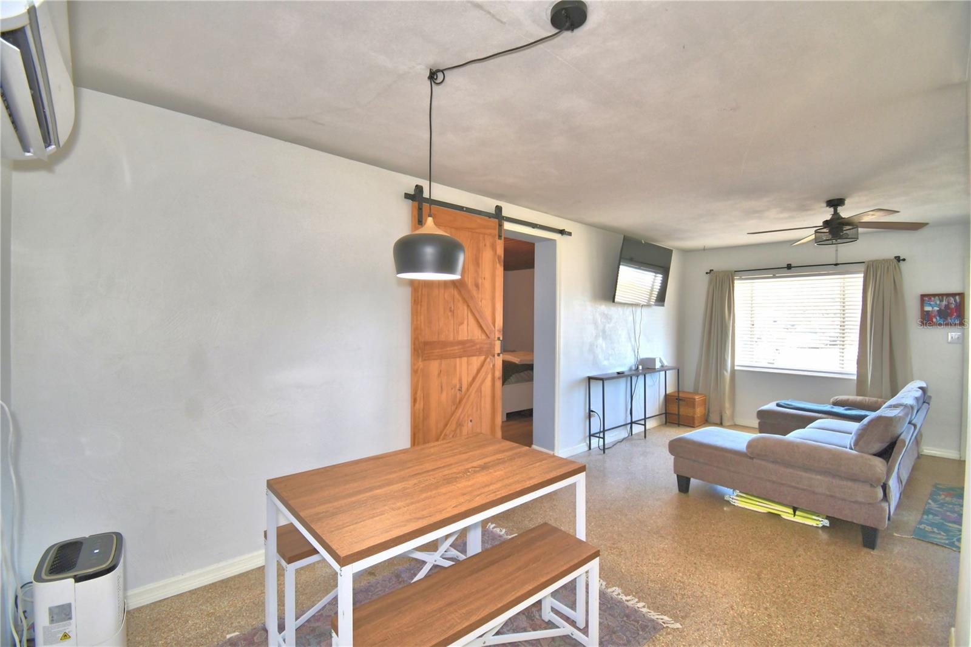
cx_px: 486
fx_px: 404
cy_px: 324
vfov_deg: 77.3
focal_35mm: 15
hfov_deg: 100.4
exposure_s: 1/50
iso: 200
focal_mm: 10
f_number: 4.5
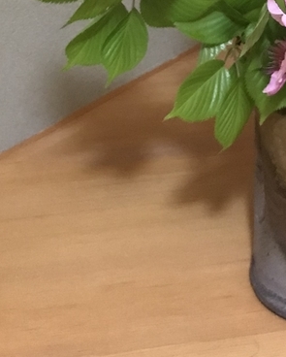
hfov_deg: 16.8
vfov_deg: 18.9
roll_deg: -2.6
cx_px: 308
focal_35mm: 89
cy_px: -178
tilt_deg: -14.4
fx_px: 941
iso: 100
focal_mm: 3.99
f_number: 1.8
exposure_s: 1/4
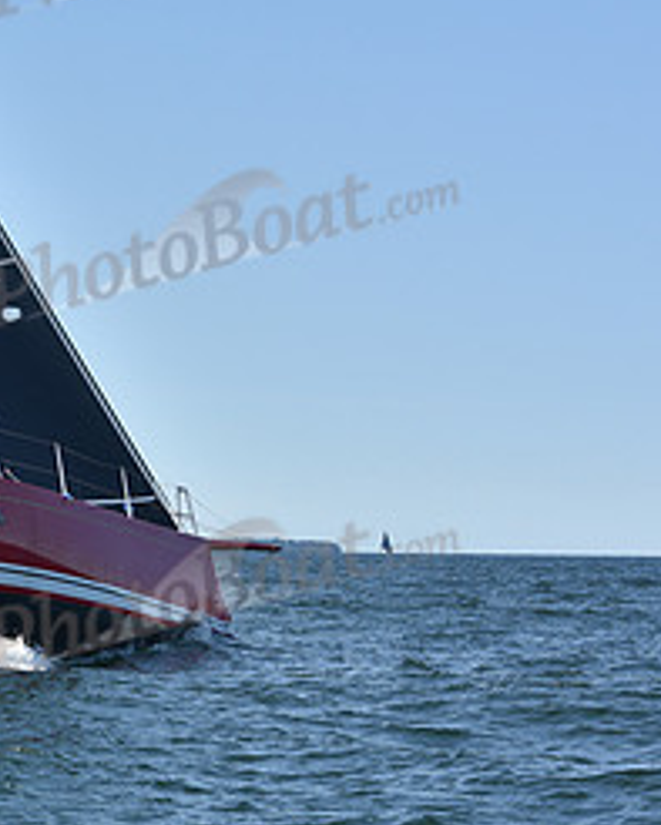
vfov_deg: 12.4
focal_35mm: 155
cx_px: -185
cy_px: 461
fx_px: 3788
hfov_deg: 9.8
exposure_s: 1/1000
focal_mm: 70
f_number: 7.1
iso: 250
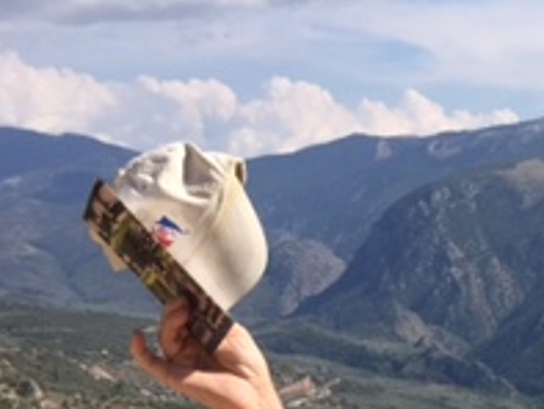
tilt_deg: -13.0
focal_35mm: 94
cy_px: 528
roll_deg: -0.1
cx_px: 696
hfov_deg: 19.3
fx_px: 1478
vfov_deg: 15.0
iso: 32
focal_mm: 4.15
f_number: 2.2
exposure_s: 1/2198
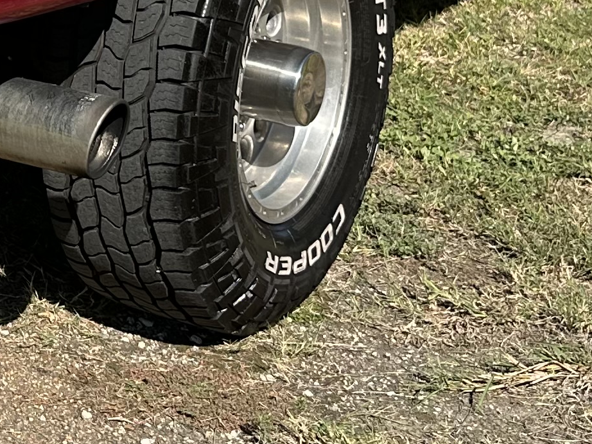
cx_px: -224
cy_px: -120
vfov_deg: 13.6
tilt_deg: -8.6
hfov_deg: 17.3
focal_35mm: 105
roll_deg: -1.9
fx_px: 1795
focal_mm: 6.86
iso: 80
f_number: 1.78
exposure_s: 1/3472
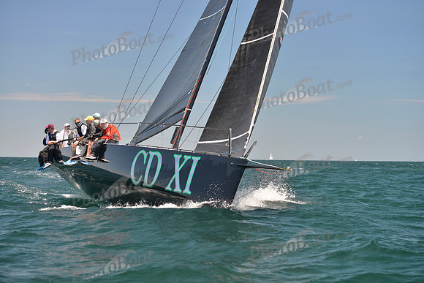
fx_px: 825
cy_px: 142
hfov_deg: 28.8
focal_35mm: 70
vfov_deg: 19.5
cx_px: 212
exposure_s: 1/800
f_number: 4
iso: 400
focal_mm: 70
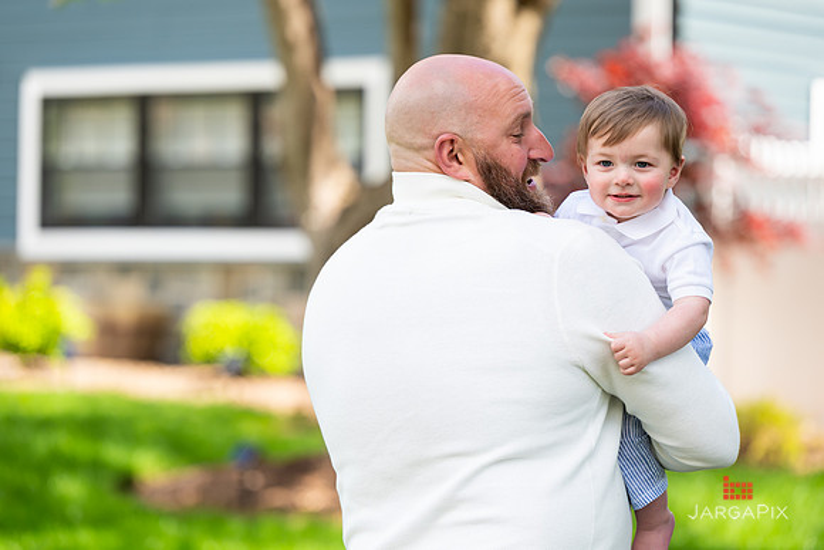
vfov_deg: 9.1
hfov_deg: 13.5
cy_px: 260
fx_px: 3472
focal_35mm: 152
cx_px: 412
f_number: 3.2
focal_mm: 135
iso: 200
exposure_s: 1/640
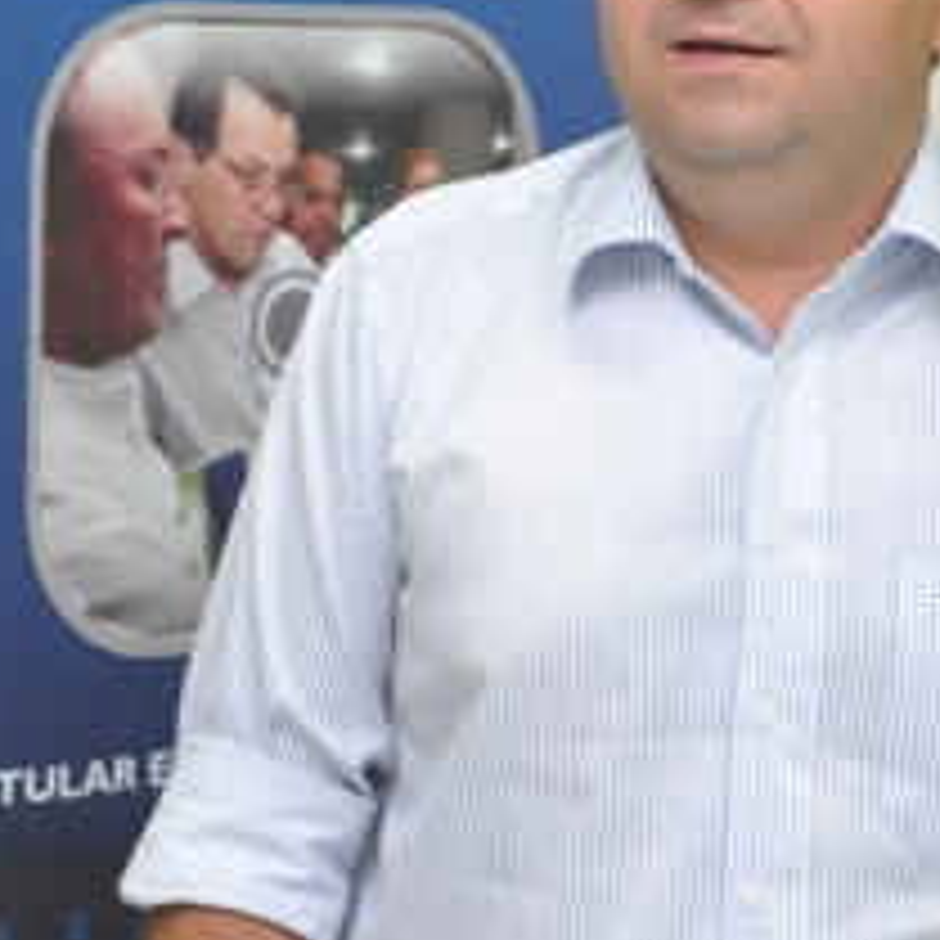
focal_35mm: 142
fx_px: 4363
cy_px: 157
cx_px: 681
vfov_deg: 12.2
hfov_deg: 12.3
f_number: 5.6
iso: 1600
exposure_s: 1/60
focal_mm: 40
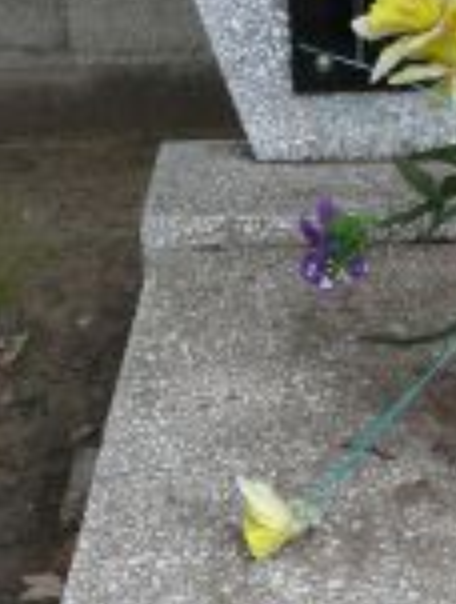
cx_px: 524
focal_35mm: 111
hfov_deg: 13.1
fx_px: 1941
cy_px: 608
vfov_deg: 17.3
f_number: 2.8
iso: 100
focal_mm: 7.4
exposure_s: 1/80
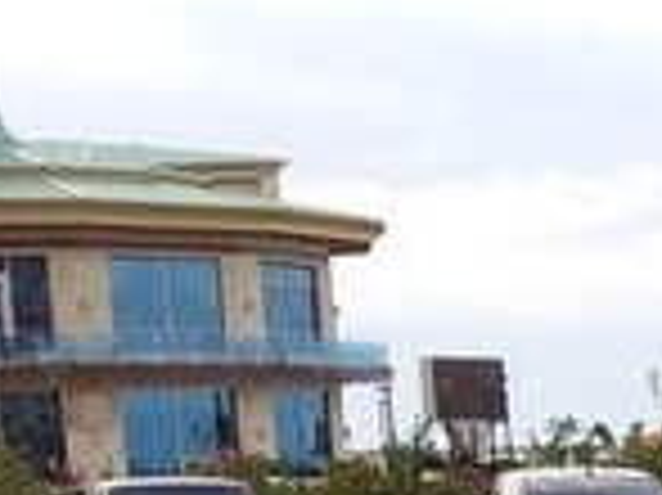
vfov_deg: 10.0
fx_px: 2656
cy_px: 952
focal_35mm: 139
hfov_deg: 12.1
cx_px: 1455
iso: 40
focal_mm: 3.3
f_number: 2.2
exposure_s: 1/268
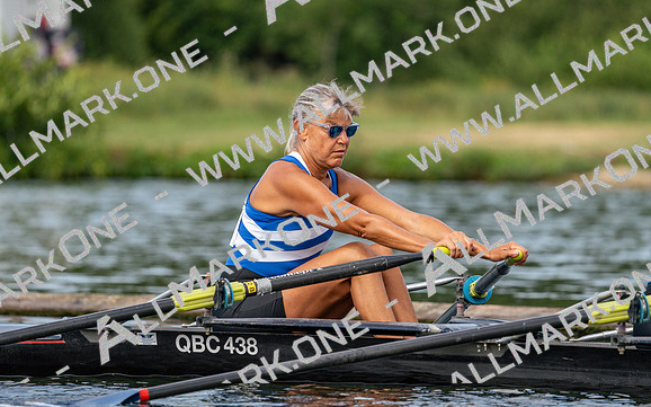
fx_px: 6883
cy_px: 190
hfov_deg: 5.4
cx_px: 326
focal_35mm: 388
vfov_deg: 3.4
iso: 640
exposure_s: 1/1600
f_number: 6.3
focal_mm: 379
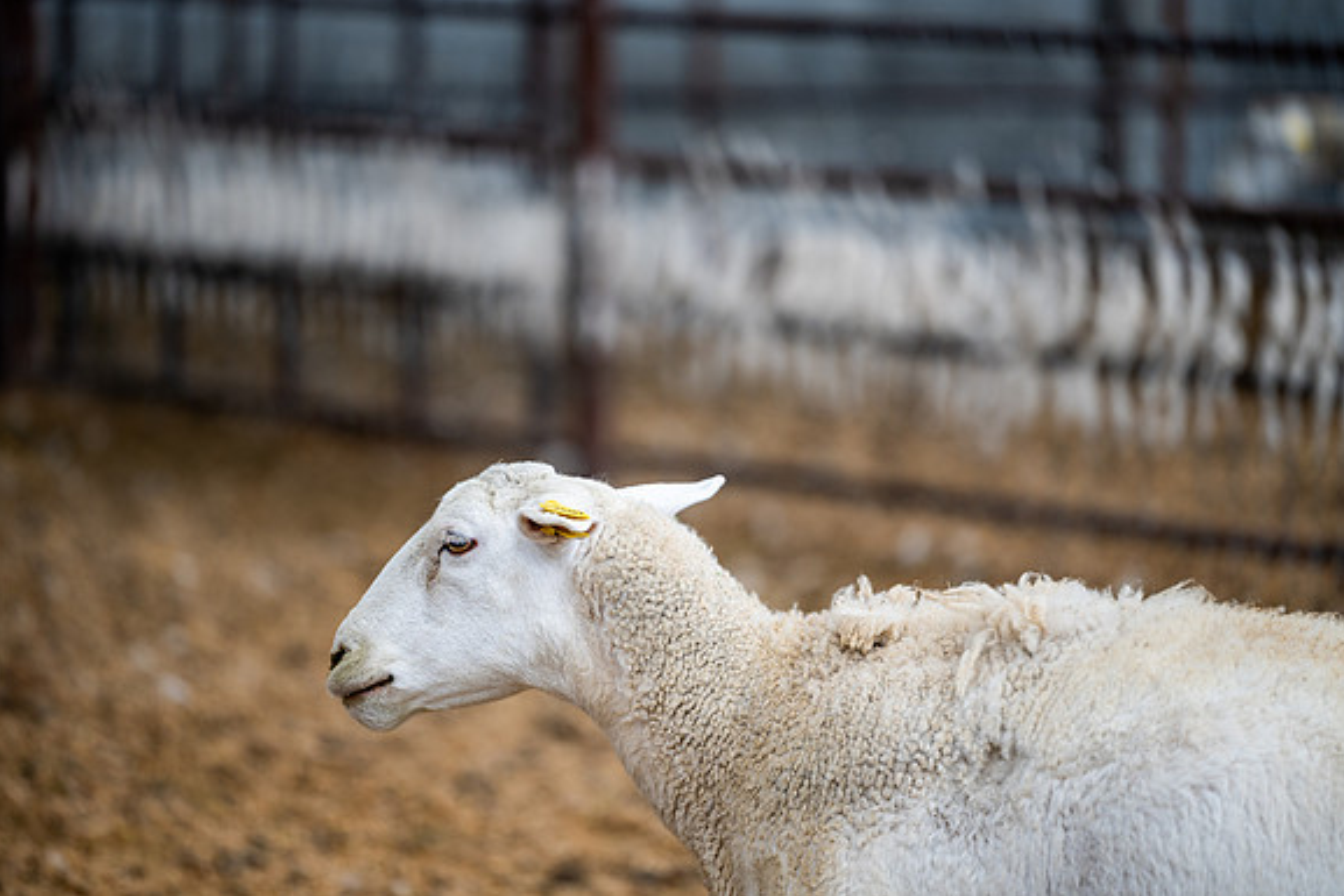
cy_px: 448
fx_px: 7505
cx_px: 671
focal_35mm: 201
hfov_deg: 10.2
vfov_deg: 6.8
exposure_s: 1/1000
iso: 125
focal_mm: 200
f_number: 2.8
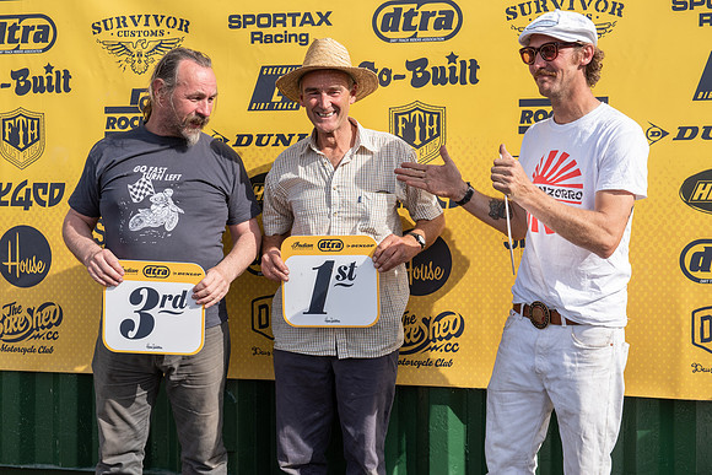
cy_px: 238
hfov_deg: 34.5
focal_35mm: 58
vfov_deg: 23.4
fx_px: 1147
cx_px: 356
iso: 200
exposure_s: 1/400
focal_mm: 58
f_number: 5.6
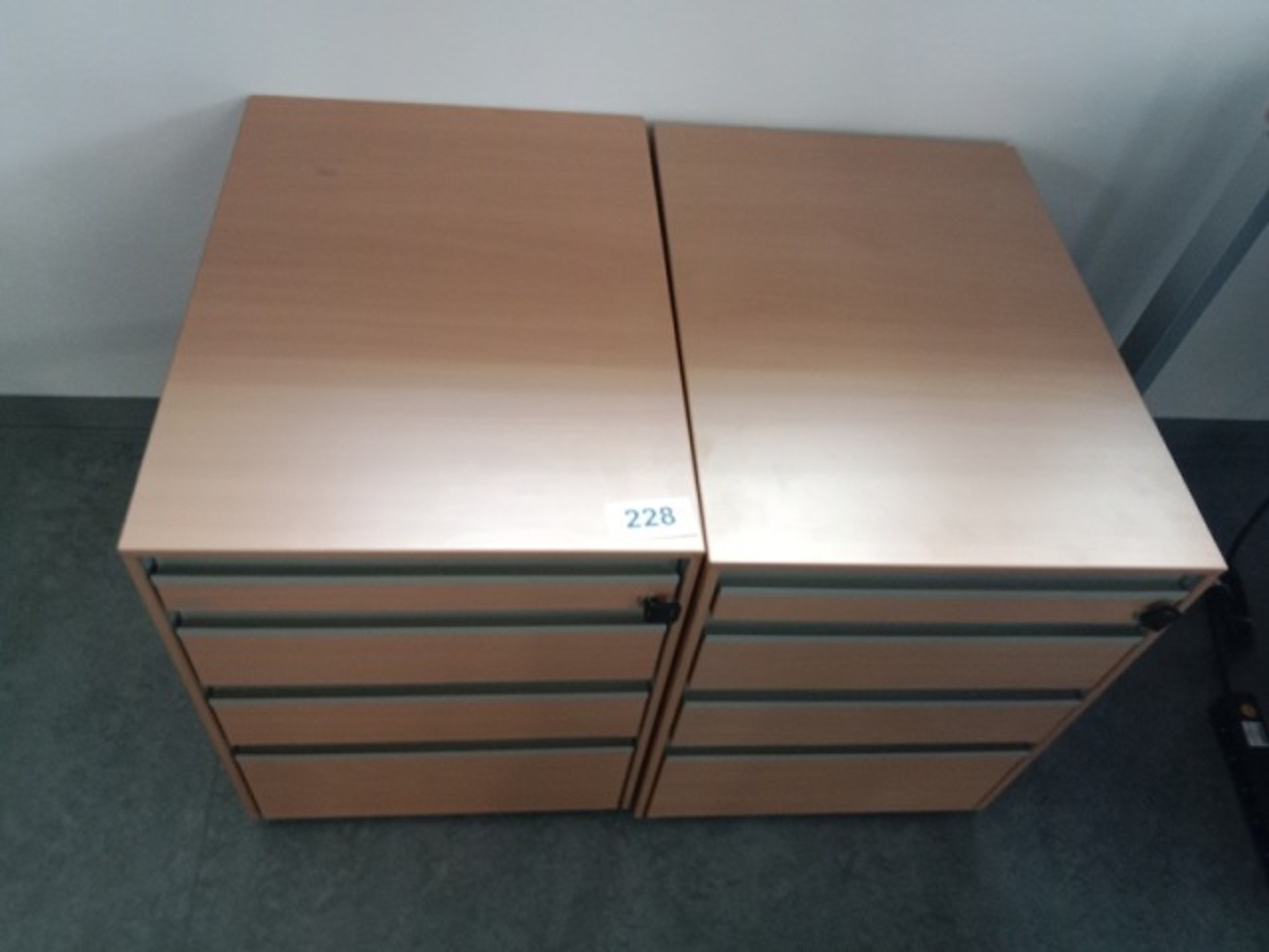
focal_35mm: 27
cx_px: 634
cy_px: 476
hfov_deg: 65.3
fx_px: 990
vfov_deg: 51.4
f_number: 2.2
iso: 716
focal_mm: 3.65
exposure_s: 1/20
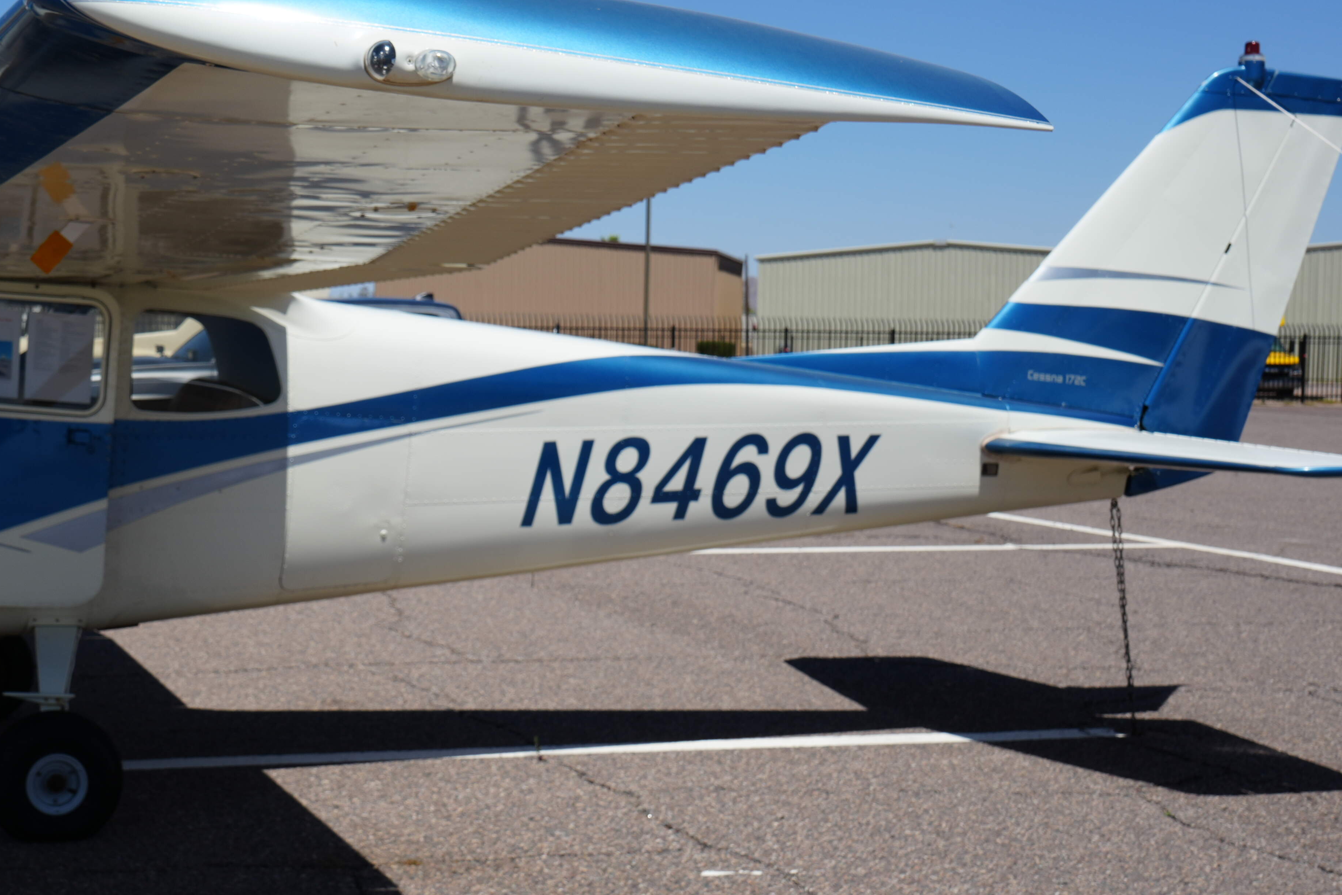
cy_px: 490
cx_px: 298
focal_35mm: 59
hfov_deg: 33.1
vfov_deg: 23.0
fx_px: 2199
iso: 100
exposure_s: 1/320
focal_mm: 31
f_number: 10
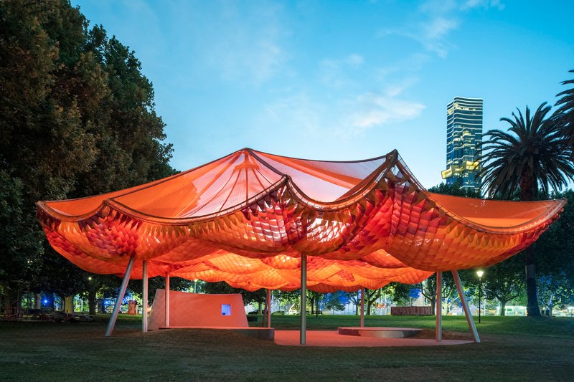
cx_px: 287
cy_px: 191
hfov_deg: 73.8
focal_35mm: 24
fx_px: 383
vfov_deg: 53.1
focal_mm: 24
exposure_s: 1.5
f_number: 6.7
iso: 3200
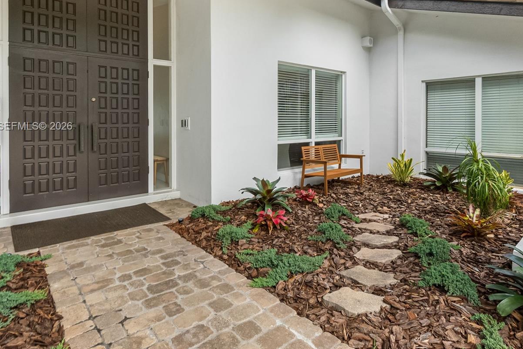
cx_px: 285
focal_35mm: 20
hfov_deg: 83.8
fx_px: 291
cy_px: 127
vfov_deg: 60.9
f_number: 7.1
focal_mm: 10
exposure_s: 1/800
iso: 1250
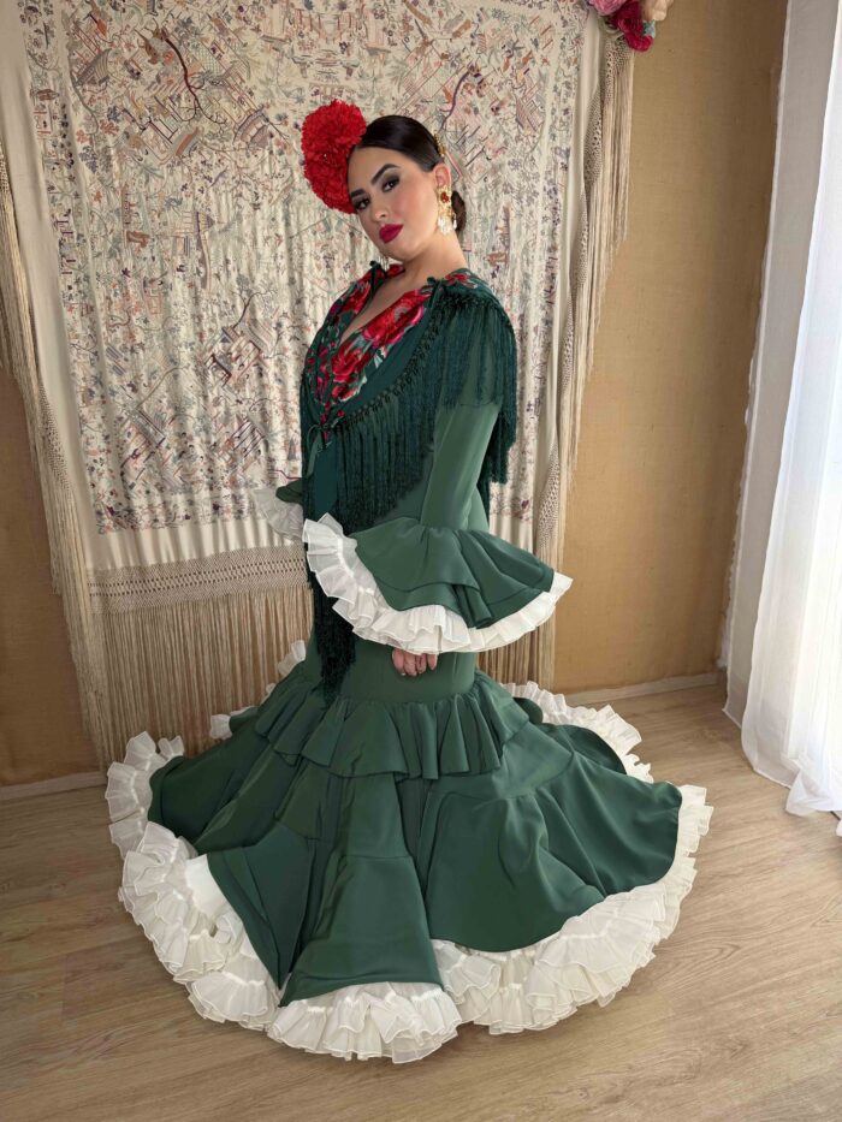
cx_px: 421
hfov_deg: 56.8
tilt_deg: -15.9
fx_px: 778
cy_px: 561
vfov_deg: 71.6
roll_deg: +0.3
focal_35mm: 24
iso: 100
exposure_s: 1/121
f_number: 1.78
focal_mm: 6.76
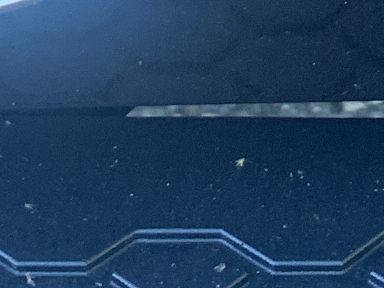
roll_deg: +2.6
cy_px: -517
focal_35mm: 184
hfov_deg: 10.8
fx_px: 2040
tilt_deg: -29.2
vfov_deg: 7.3
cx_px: 220
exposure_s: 1/93
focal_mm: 4.25
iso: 100
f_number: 1.8
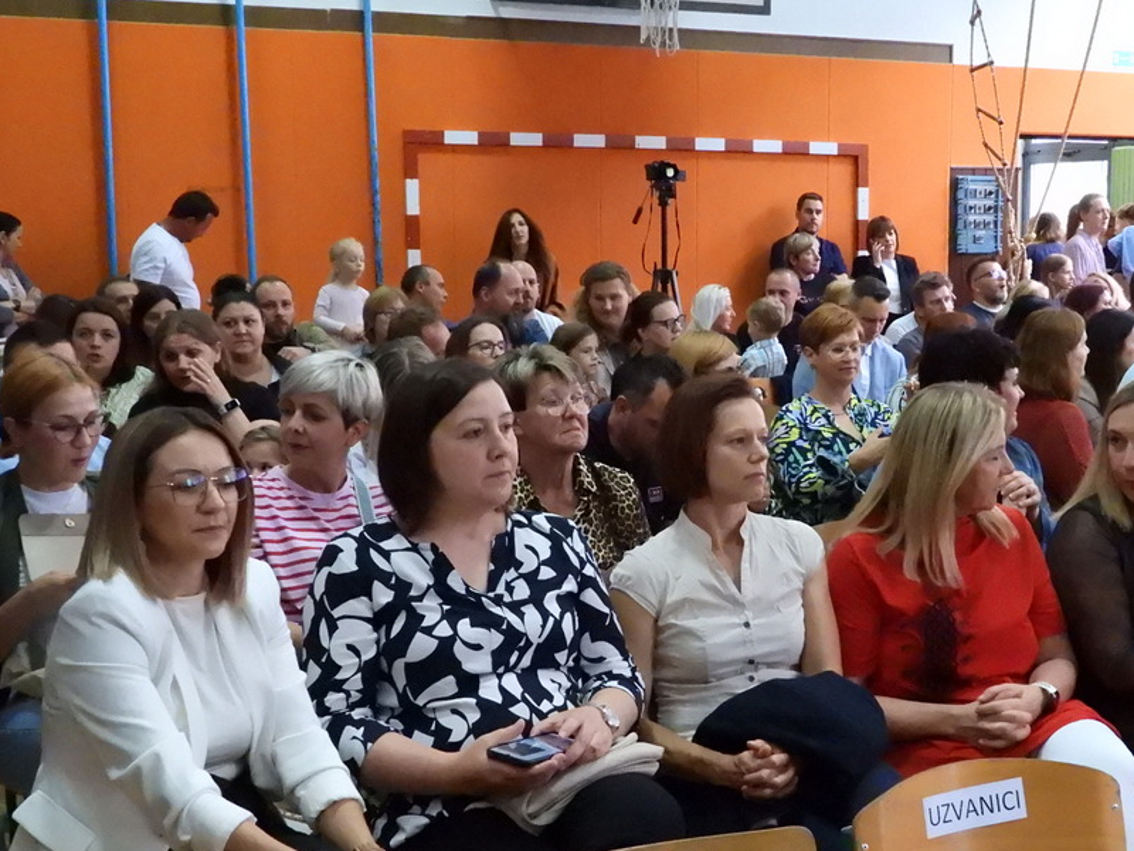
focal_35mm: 57
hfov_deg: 33.6
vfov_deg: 25.6
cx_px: 702
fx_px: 1867
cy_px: 522
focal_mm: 6.8
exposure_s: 1/160
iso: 3200
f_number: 3.2
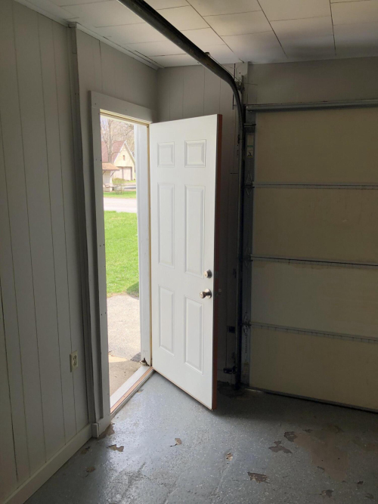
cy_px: 252
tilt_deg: -9.4
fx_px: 408
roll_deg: -1.6
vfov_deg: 63.5
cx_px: 189
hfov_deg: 49.7
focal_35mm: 28
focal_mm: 3.99
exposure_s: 1/271
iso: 20
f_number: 1.8
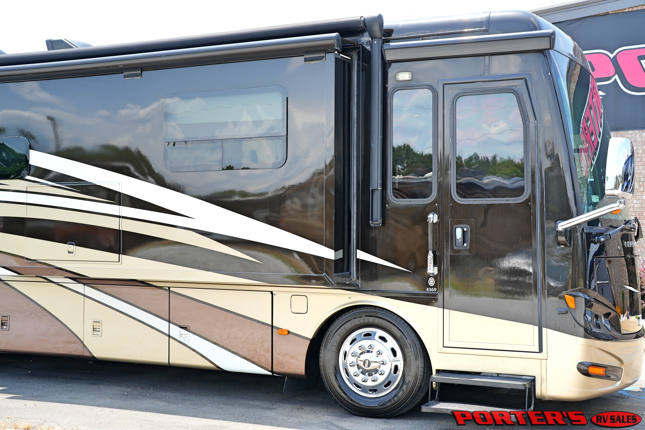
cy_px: 215
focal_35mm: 50
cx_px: 322
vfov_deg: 27.0
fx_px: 896
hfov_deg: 39.6
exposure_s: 1/250
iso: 100
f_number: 4.5
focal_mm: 50
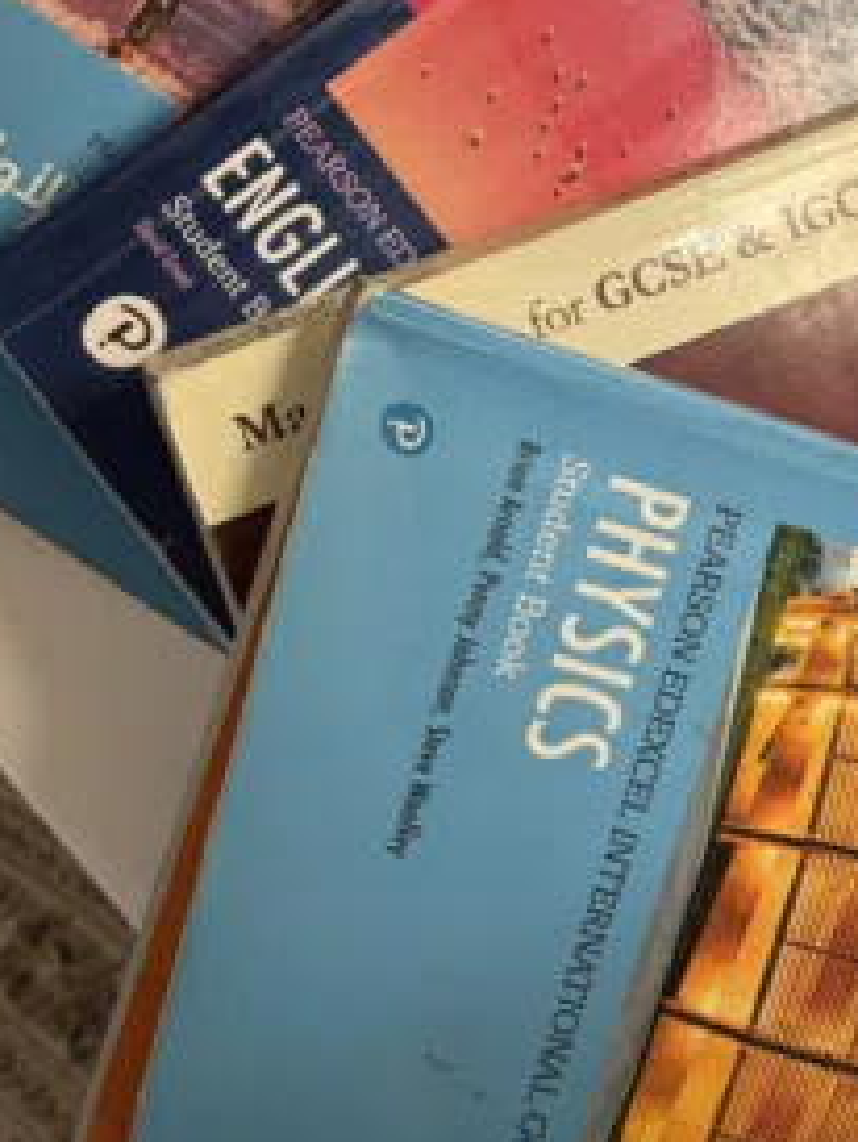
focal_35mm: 70
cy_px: 392
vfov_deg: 27.6
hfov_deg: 21.0
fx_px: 2310
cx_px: 546
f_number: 1.78
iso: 80
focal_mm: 6.76
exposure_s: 1/100
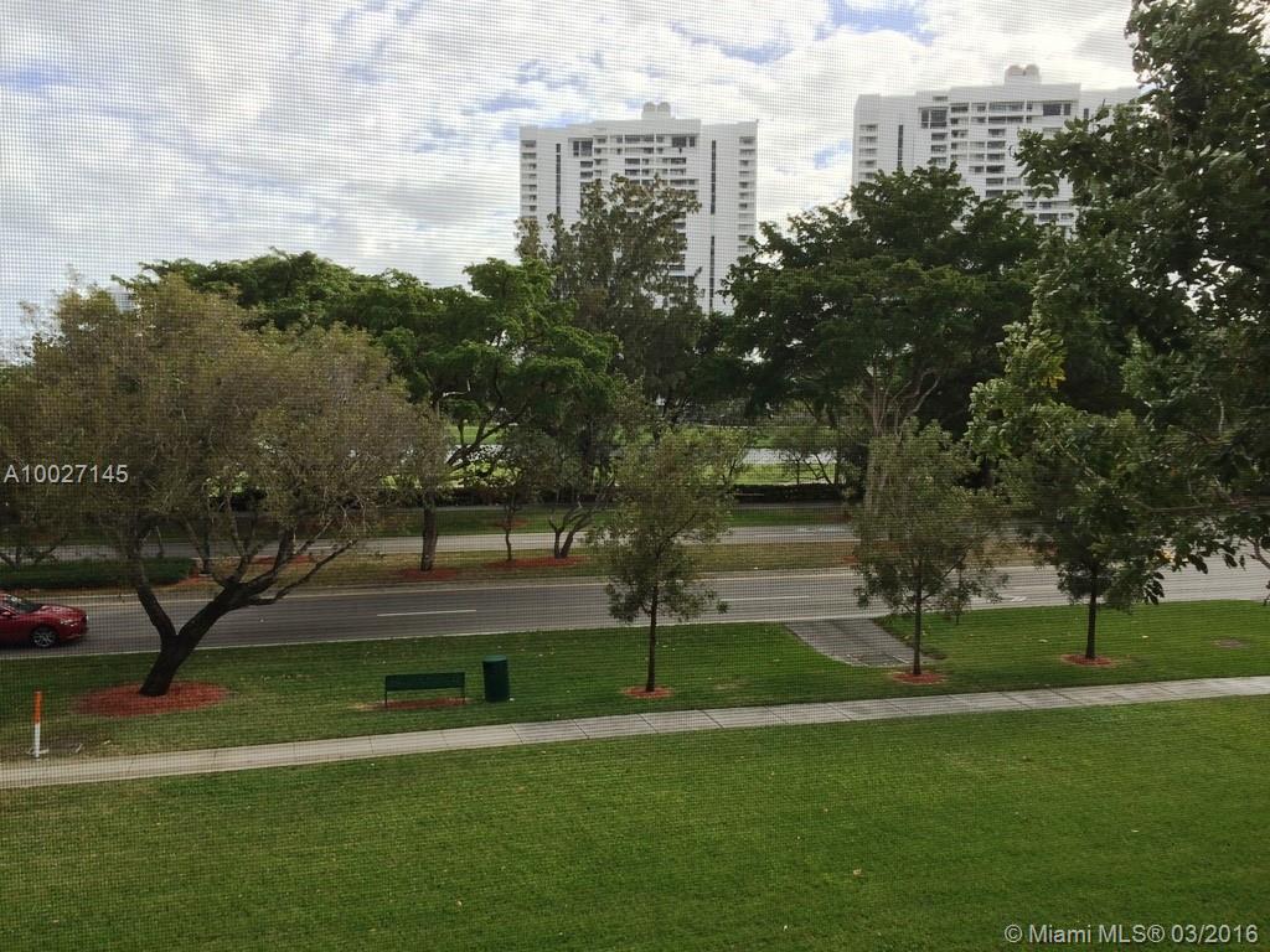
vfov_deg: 48.2
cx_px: 635
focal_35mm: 29
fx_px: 1064
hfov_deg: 61.7
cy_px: 476
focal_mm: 4.15
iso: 32
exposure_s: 1/1026
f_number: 2.2
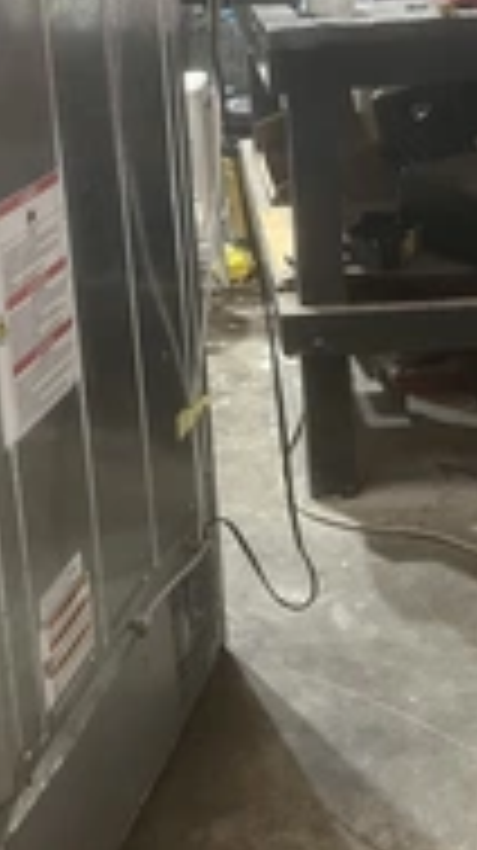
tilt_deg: -14.1
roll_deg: +4.7
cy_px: 184
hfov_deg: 19.8
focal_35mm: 60
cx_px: 104
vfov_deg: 34.0
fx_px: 1352
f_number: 1.6
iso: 160
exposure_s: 1/60
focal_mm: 5.1
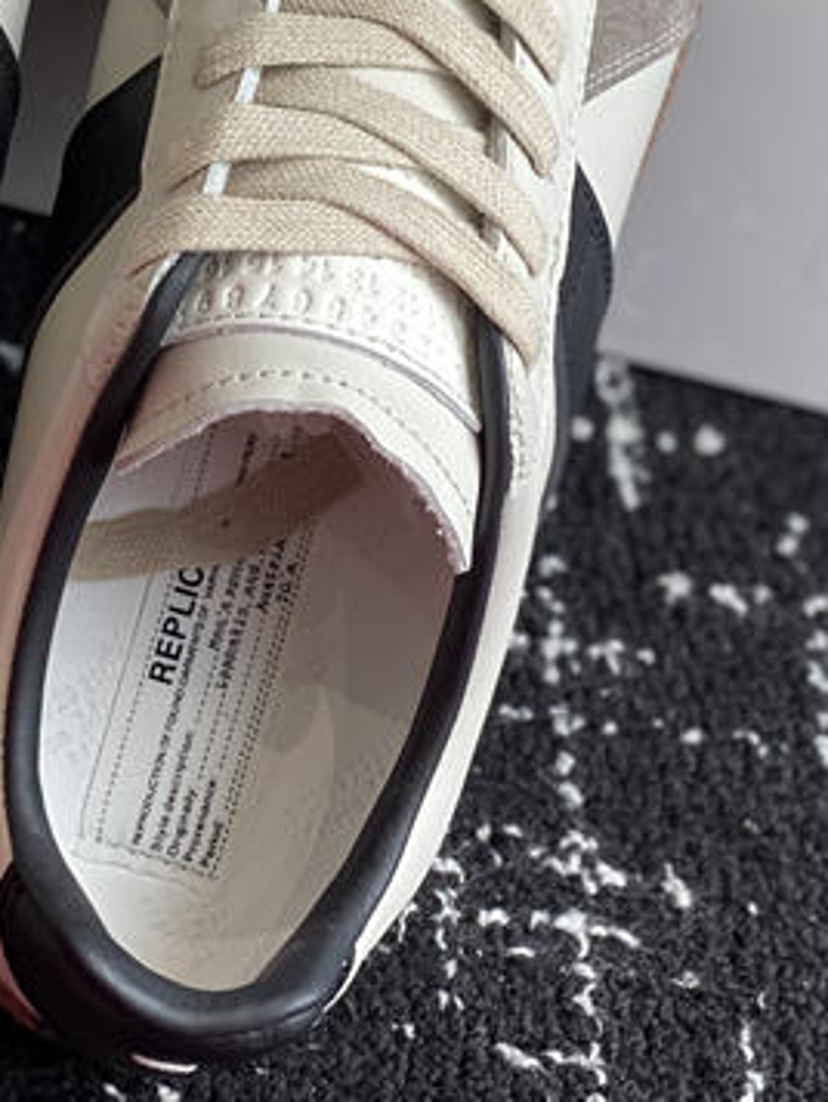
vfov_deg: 15.2
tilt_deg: -42.0
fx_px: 4016
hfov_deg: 11.7
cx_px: 102
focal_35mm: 126
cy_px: -127
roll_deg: -17.5
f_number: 2
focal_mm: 6
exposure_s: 1/199
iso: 20
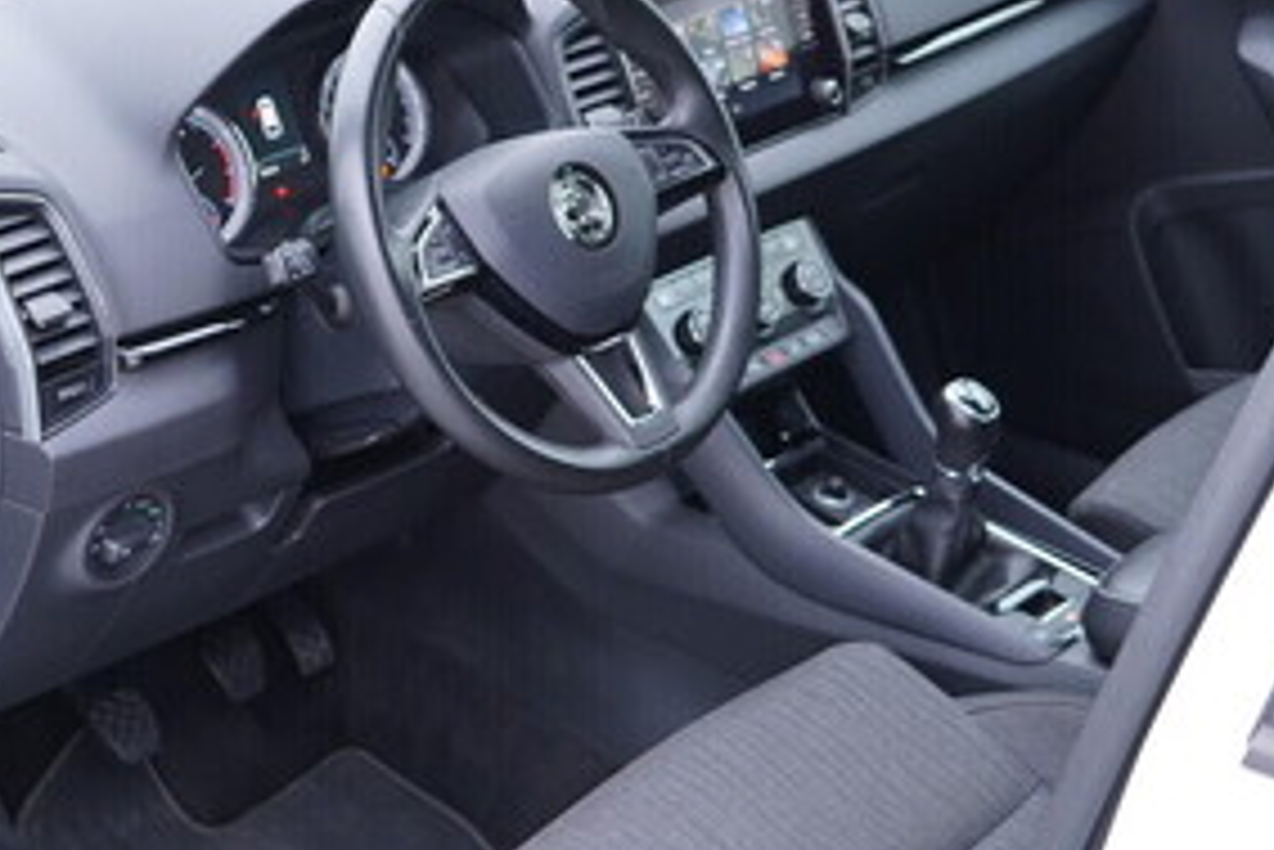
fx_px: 2478
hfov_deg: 28.6
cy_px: 474
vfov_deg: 19.5
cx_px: 414
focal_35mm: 70
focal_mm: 24
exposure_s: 1/40
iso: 250
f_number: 2.8
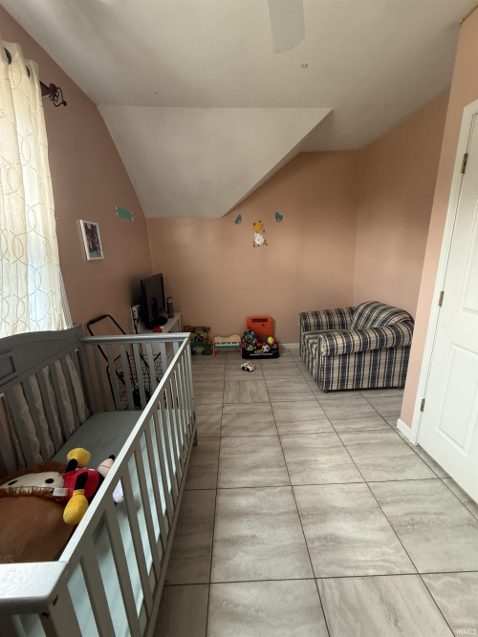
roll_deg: +1.3
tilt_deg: -13.5
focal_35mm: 14
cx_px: 239
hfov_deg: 85.7
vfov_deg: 102.1
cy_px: 318
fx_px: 258
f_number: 2.2
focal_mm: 2.22
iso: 320
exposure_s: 1/69
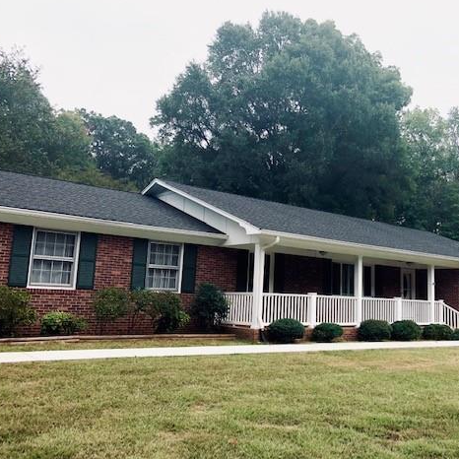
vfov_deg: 48.4
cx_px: 285
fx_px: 510
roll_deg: -2.8
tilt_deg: +9.6
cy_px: 224
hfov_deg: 48.0
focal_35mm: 34
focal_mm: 3.99
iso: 20
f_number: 1.8
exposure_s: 1/666
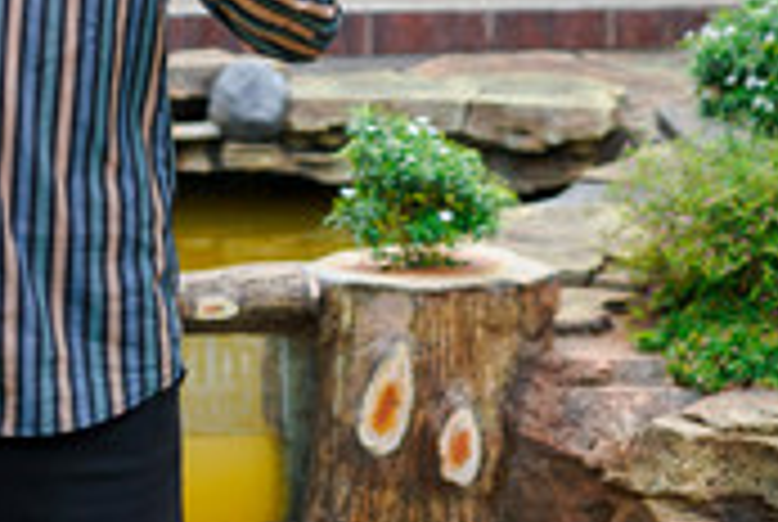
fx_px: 2186
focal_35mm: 101
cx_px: 45
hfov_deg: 19.7
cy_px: -225
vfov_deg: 13.0
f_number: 3.2
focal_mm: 35
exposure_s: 1/800
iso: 200
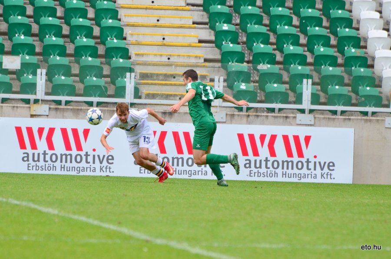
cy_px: 130
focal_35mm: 450
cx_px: 196
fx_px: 4877
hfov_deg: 4.6
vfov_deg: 3.0
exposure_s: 1/2500
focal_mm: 300
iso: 1000
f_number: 6.3
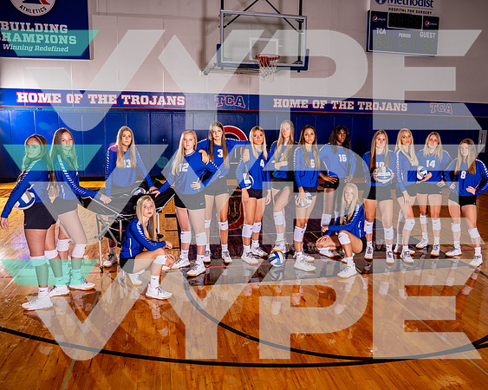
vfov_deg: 49.2
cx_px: 268
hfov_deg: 59.5
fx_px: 426
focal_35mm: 30
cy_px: 195
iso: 320
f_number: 11
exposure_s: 1/200
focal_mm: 26
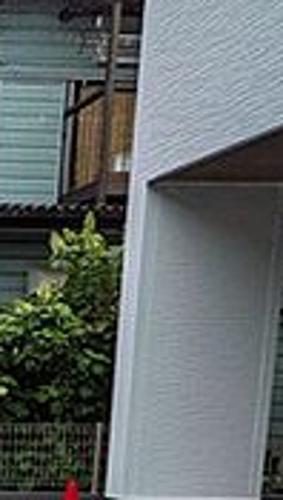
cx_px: -374
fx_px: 717
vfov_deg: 35.6
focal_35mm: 54
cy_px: 470
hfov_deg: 14.9
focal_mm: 1.83
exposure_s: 1/1577
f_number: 2.2
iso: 48
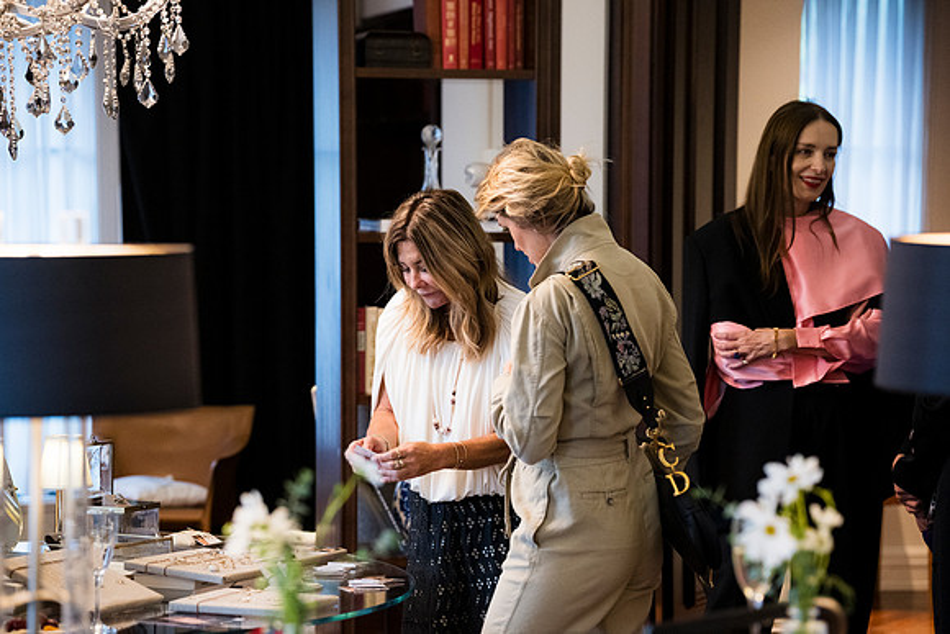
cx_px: 475
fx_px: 2613
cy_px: 317
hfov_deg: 20.6
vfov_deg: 13.8
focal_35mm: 99
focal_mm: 99
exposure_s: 1/160
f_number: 3.2
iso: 2800
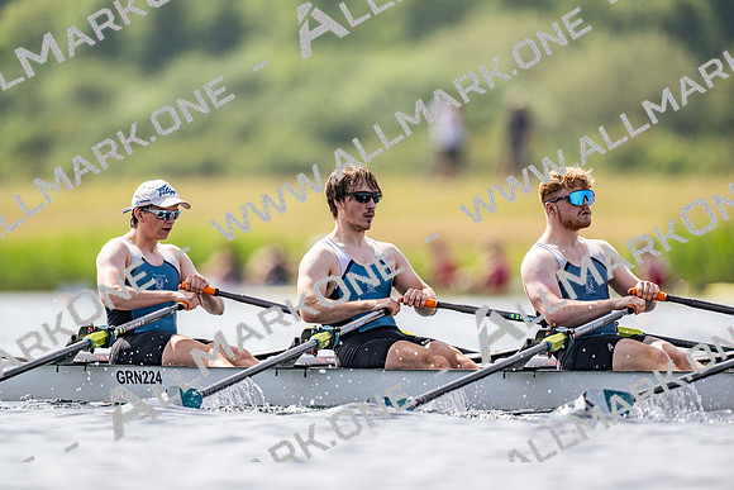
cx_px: 367
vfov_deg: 2.3
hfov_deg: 3.4
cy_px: 245
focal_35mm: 600
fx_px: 12236
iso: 220
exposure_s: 1/2500
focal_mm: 600
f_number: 4
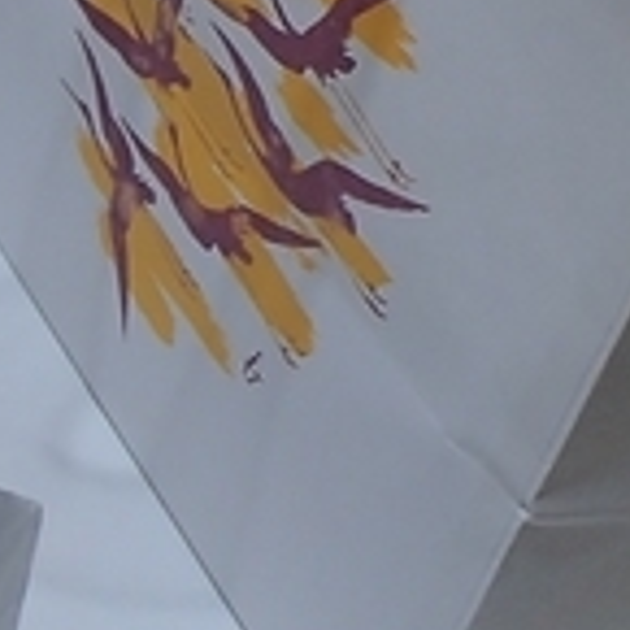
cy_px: 626
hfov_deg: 11.8
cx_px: -852
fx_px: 2512
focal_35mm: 122
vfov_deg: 14.1
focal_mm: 4.5
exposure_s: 1/80
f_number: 2.8
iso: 100
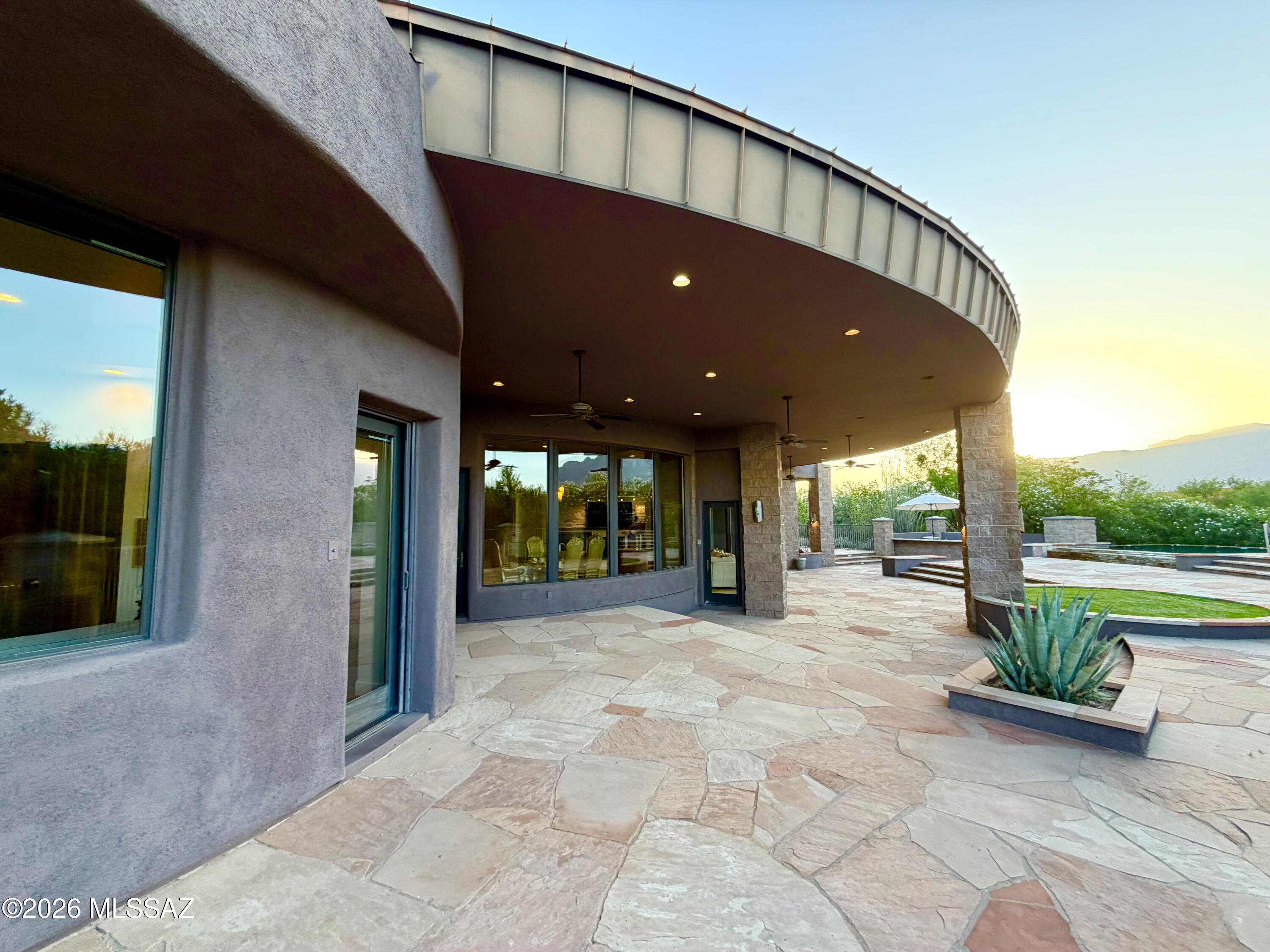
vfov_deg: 85.7
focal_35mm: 14
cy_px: 476
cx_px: 635
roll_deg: +0.1
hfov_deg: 102.1
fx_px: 514
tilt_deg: +5.2
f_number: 2.2
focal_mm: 2.22
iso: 125
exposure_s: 1/121
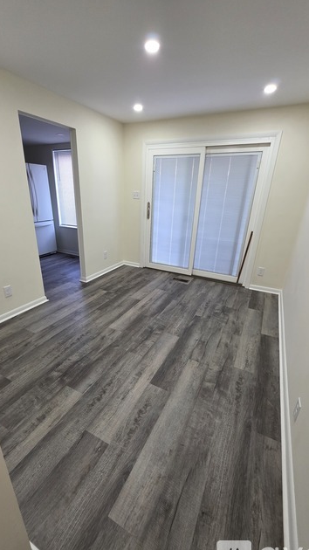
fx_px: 219
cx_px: 140
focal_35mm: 15
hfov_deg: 70.3
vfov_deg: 103.0
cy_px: 284
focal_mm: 2.2
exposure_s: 1/120
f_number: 1.9
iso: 250
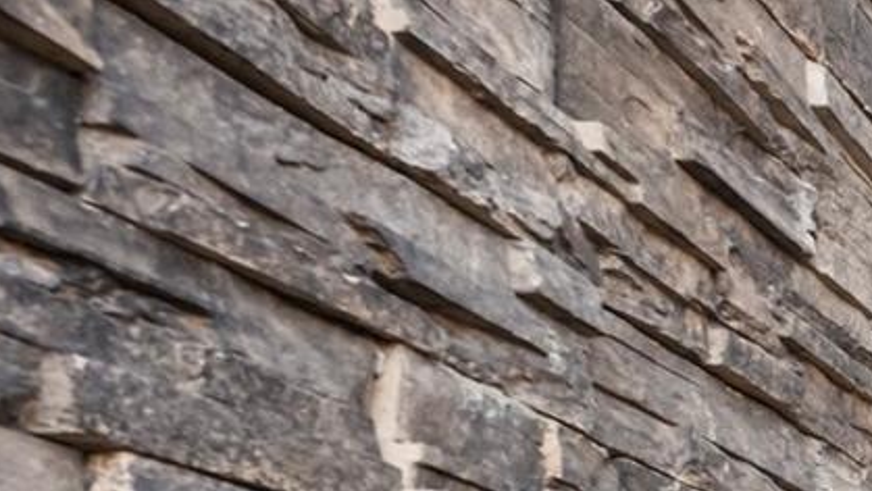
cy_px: 872
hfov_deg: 21.3
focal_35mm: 64
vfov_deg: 16.1
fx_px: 1480
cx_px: 1582
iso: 160
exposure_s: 3.2
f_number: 8
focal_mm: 16
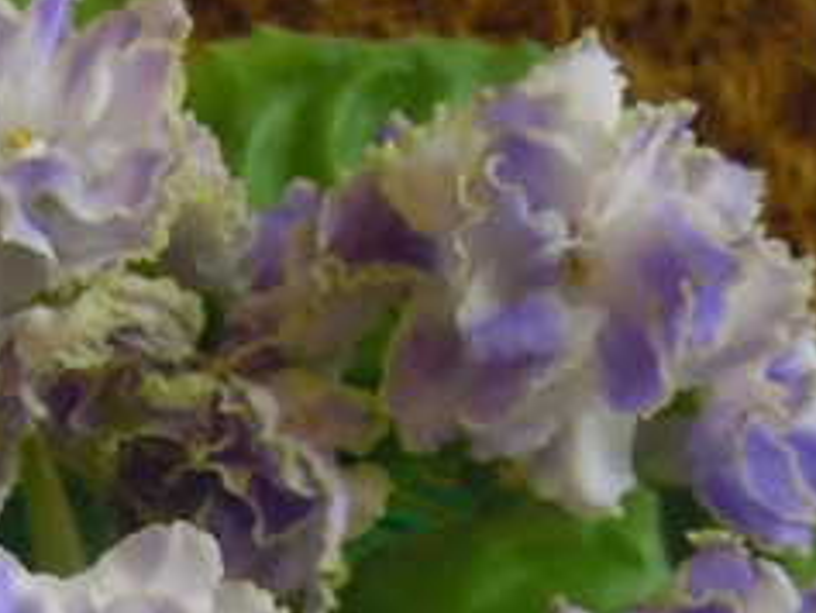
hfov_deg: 23.7
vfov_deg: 17.4
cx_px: 141
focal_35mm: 81
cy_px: 727
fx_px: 1910
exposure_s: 1/80
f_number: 3.5
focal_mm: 5.4
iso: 800
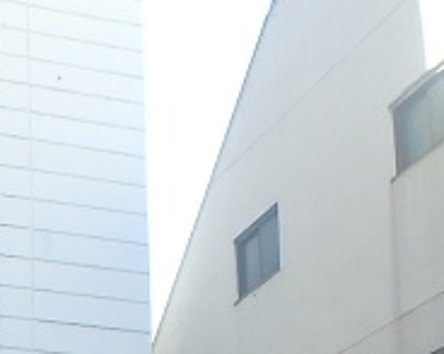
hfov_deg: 17.8
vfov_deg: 13.0
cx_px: 17
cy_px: 655
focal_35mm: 106
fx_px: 1392
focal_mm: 3.7
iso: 125
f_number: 3.5
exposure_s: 1/160
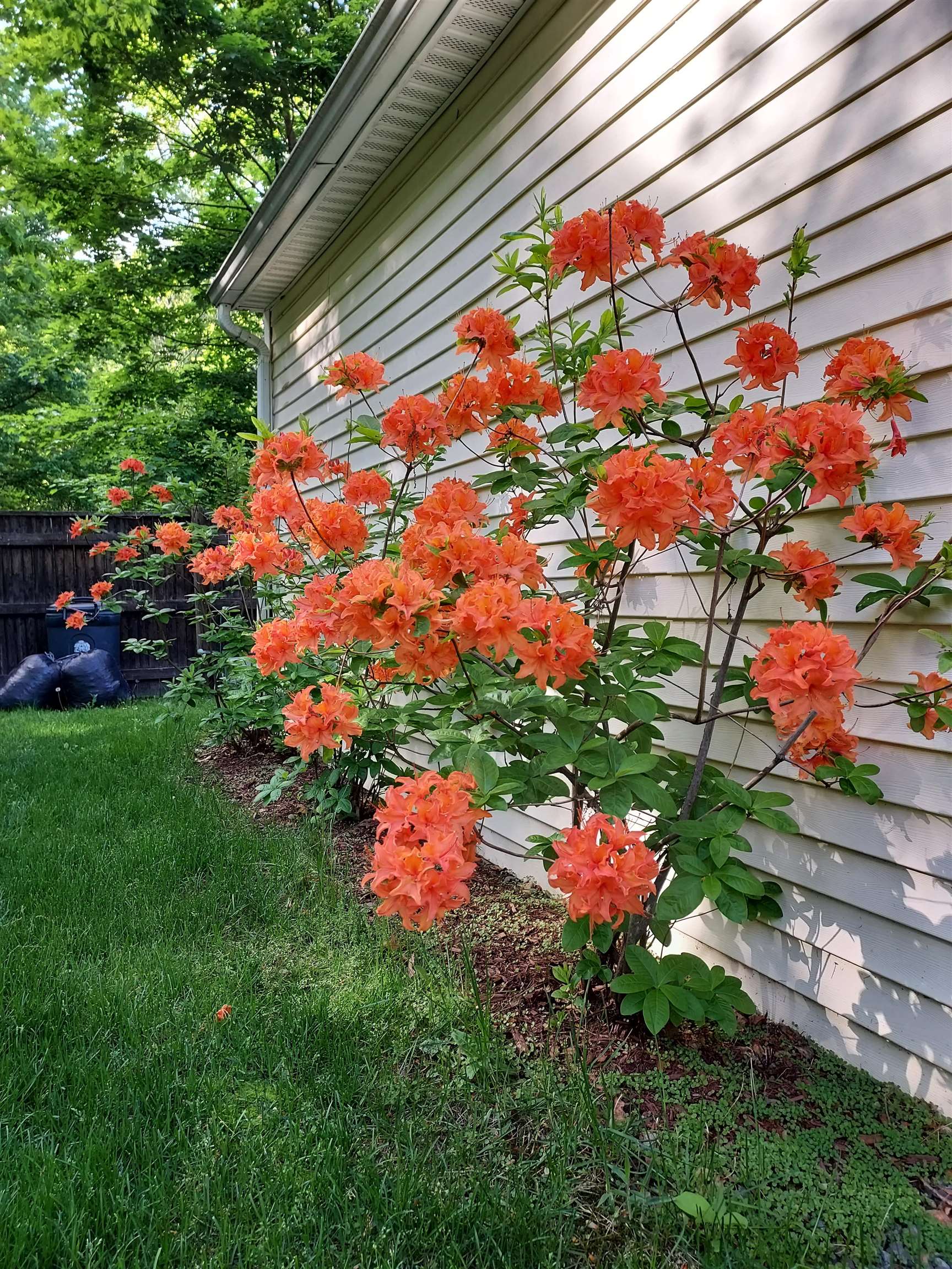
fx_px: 880
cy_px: 634
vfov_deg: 71.6
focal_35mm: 24
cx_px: 476
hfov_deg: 56.8
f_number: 1.8
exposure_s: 1/120
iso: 64
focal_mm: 4.6
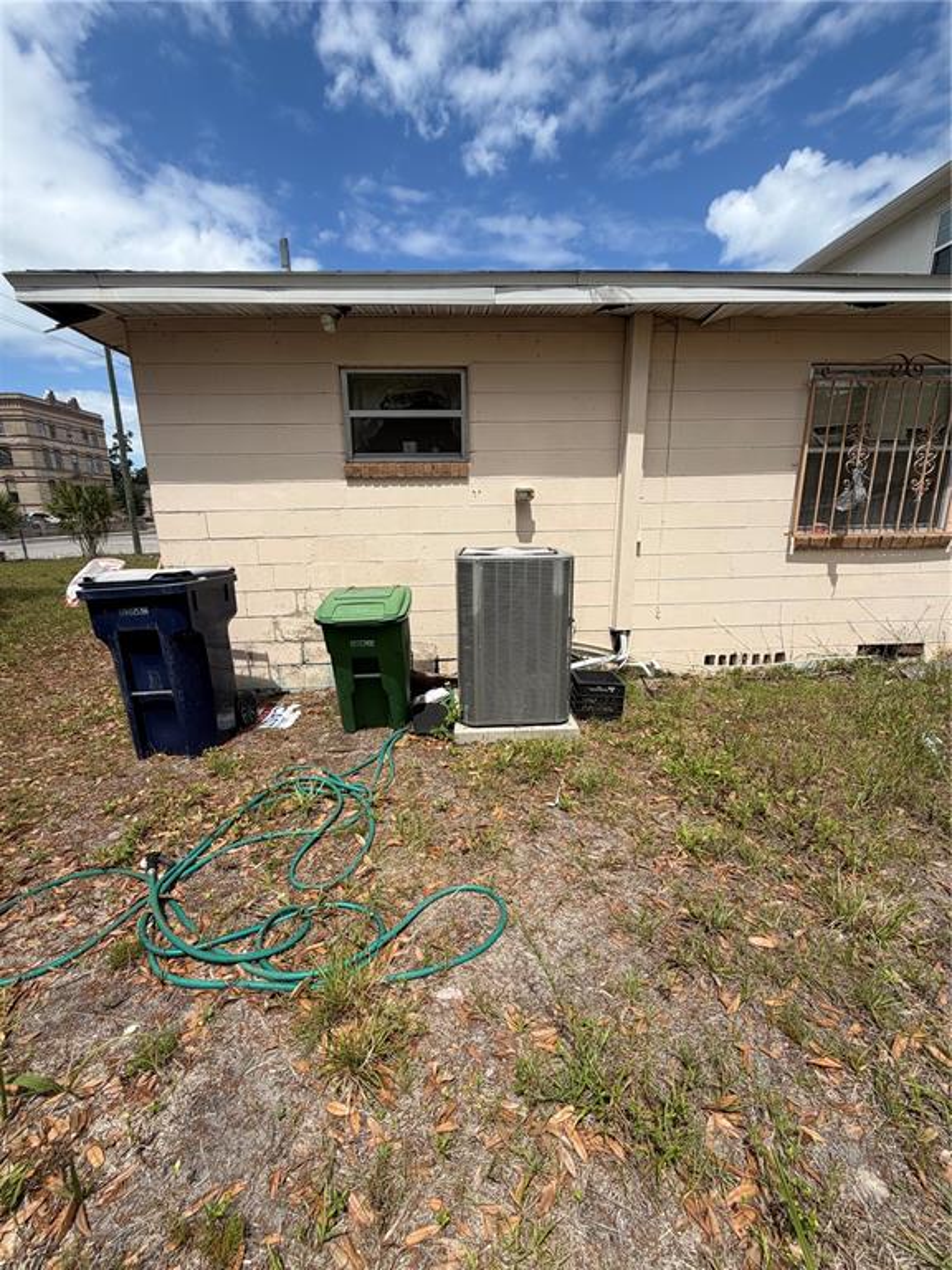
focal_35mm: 14
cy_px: 635
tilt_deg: -10.9
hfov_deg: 85.7
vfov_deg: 102.1
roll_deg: +0.3
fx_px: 513
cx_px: 476
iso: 20
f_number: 2.2
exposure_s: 1/1068
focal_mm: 2.22
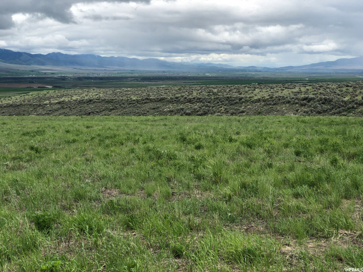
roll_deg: -1.1
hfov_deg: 33.8
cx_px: 182
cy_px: 136
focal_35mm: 57
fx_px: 598
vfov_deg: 25.7
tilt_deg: -7.1
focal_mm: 6.6
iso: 20
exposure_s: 1/666
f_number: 2.8
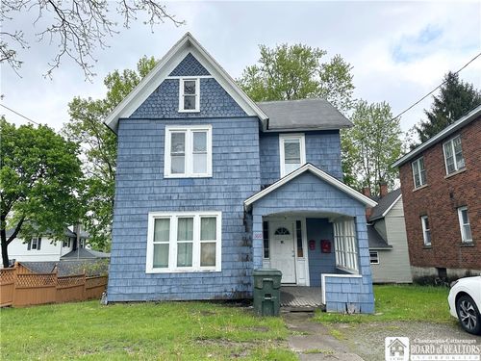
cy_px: 180
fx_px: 333
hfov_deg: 71.6
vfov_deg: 56.8
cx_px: 240
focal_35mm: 24
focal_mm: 6.86
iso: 80
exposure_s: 1/1212
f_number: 1.78
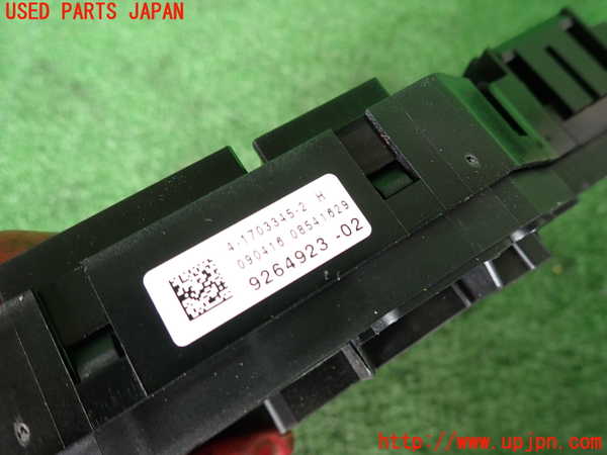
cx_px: 304
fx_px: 438
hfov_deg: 69.4
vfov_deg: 54.9
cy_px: 228
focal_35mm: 25
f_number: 2
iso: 200
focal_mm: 4.5
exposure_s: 1/50
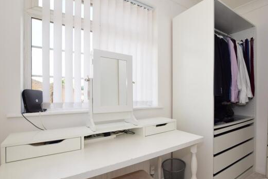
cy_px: 95
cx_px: 169
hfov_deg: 85.1
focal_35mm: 19
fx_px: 141
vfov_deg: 64.5
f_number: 10
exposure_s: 1/60
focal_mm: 10
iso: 400
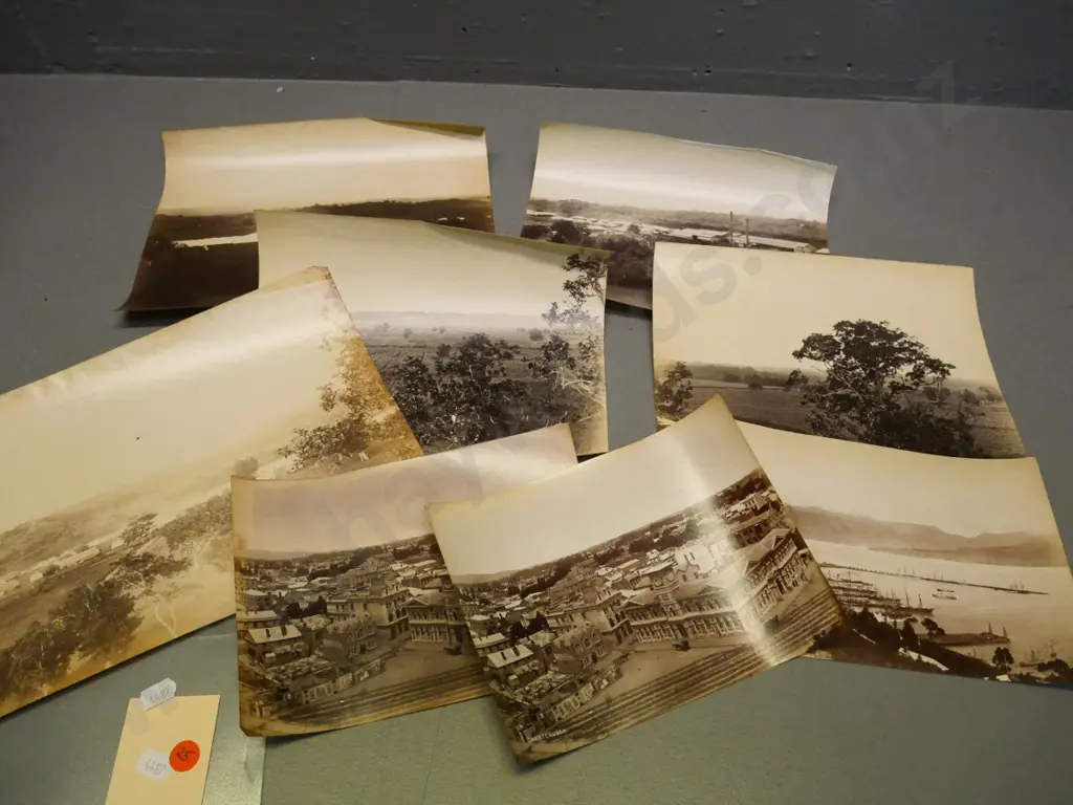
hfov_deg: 71.6
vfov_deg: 56.8
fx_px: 744
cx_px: 536
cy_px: 402
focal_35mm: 24
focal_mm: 12
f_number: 5.6
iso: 3200
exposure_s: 1/400
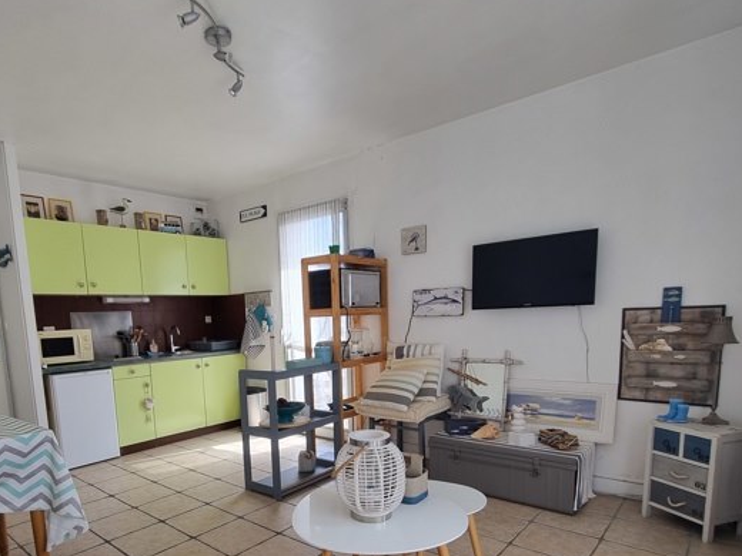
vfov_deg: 63.7
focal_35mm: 20
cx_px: 290
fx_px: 429
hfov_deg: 80.6
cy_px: 386
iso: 50
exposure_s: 1/107
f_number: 2.2
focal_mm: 2.2
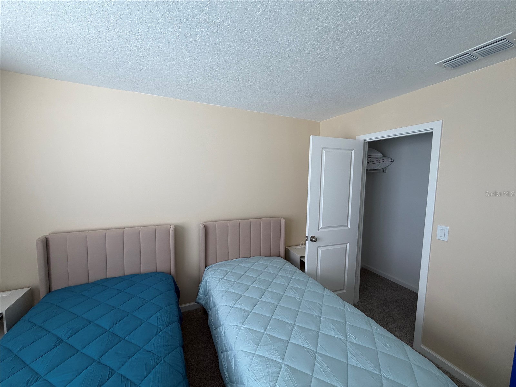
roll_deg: -0.9
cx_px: 258
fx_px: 209
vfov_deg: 85.7
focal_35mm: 14
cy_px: 194
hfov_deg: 102.1
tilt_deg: -4.1
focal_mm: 2.22
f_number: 2.2
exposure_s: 1/121
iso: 100
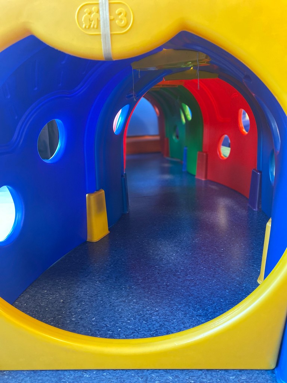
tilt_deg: -15.5
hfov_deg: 53.1
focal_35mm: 26
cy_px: 192
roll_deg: +3.4
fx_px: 287
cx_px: 144
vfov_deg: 67.3
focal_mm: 4.25
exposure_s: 1/41
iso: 500
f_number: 1.8
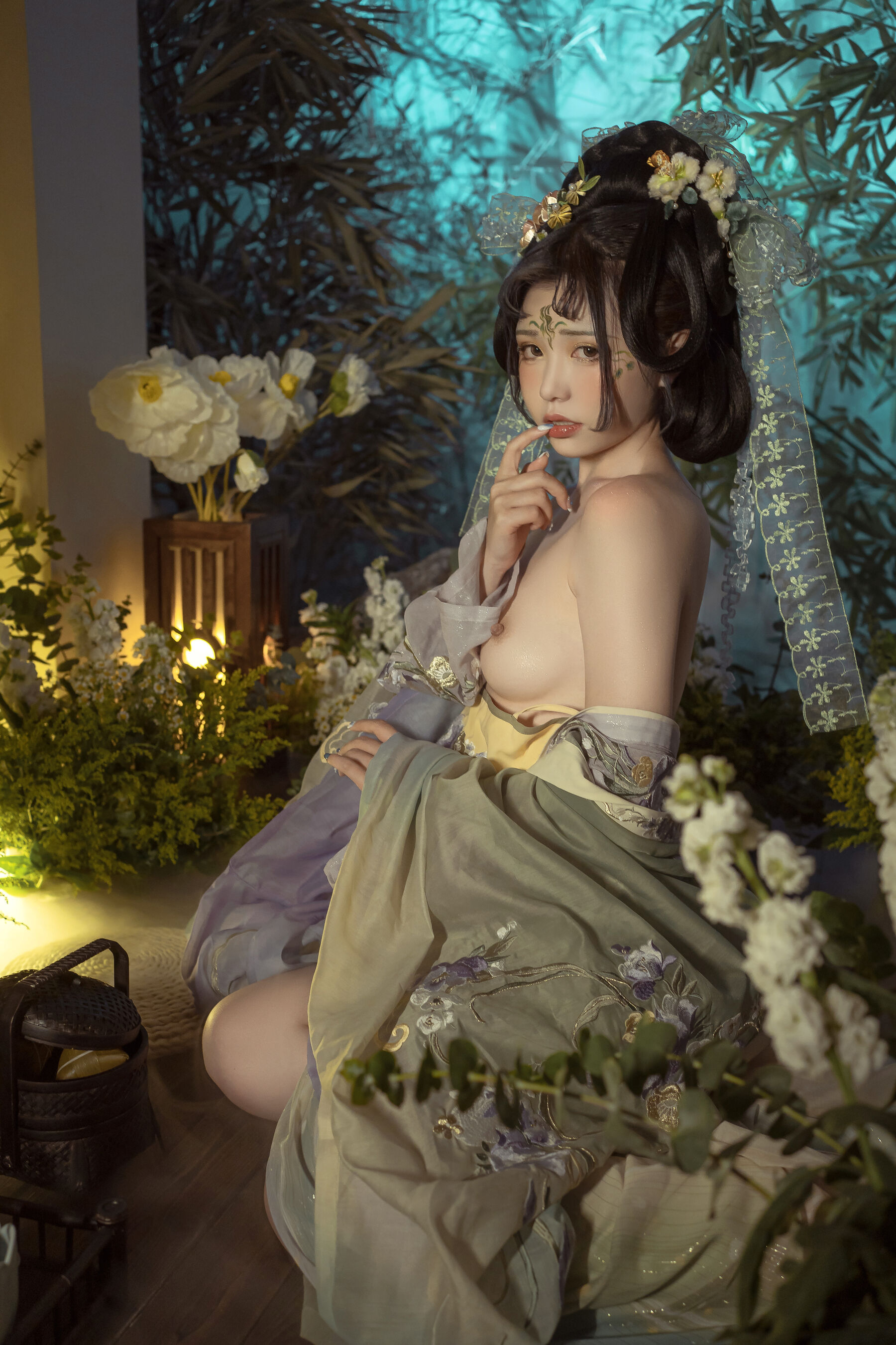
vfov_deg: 54.4
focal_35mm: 35
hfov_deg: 37.9
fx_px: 1307
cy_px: 672
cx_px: 448
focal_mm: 35
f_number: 3.5
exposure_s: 1/60
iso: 640
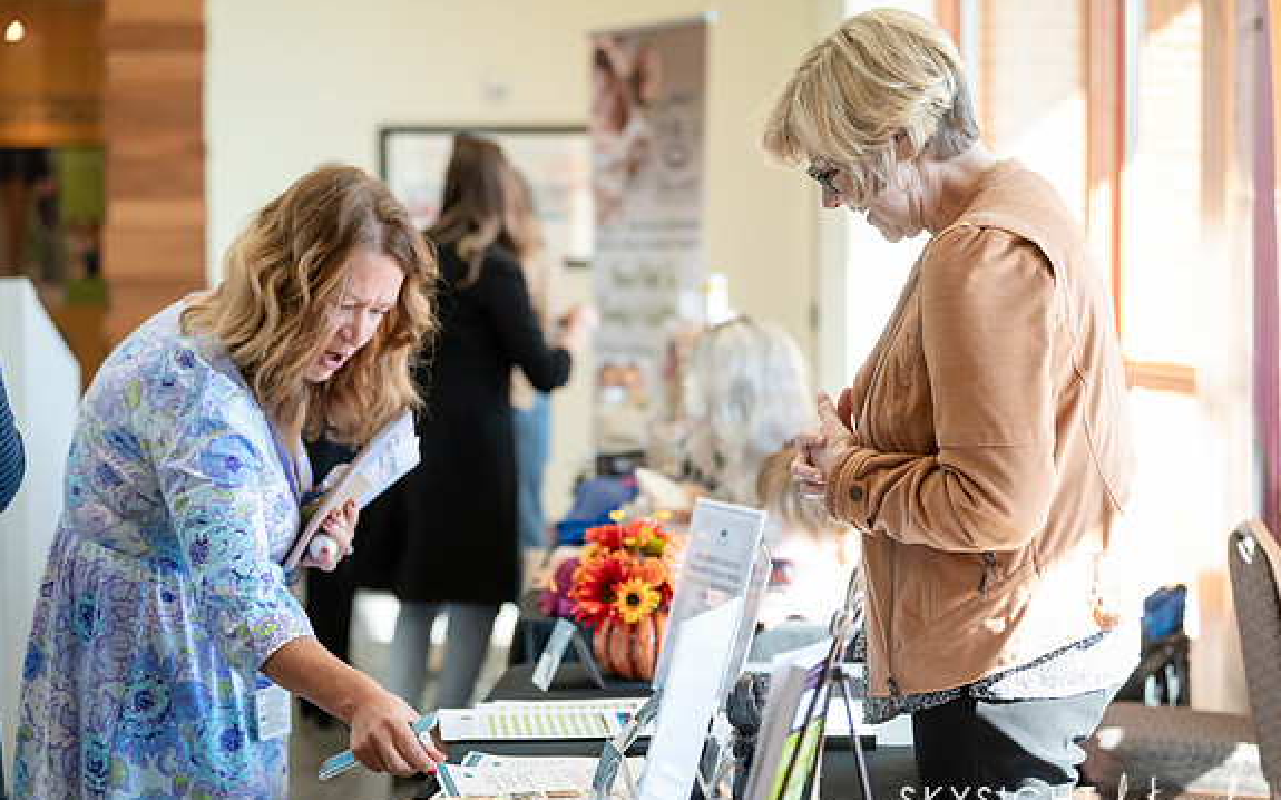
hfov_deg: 27.9
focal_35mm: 74
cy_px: 425
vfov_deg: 17.6
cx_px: 644
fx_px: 2583
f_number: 2.8
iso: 3200
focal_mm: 70
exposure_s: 1/1600
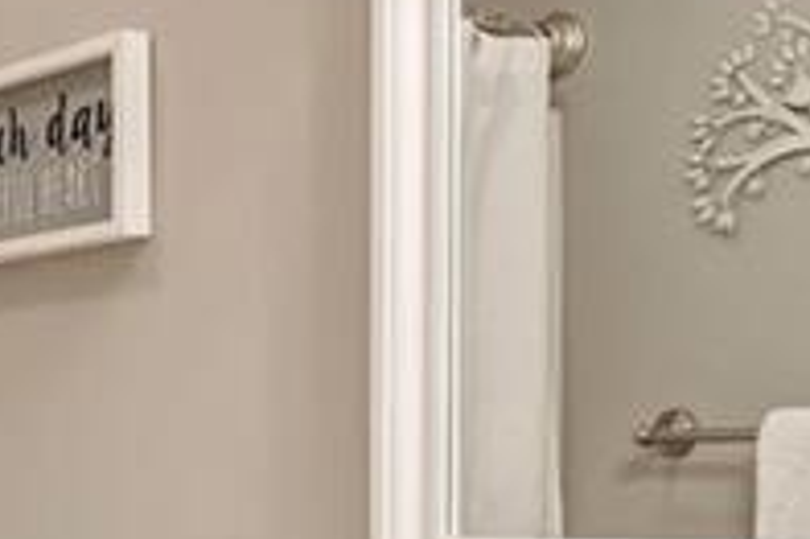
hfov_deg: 23.7
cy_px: 424
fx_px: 1753
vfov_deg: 17.3
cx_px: -160
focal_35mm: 78
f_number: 4.5
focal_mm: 15
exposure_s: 1/13
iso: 250
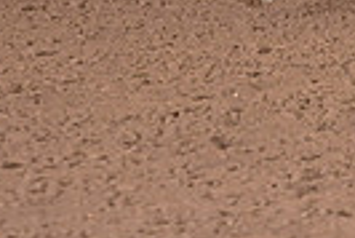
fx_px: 7512
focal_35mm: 761
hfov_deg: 2.7
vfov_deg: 1.8
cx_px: 414
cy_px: -261
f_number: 3.2
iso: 1600
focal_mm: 175
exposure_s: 1/250
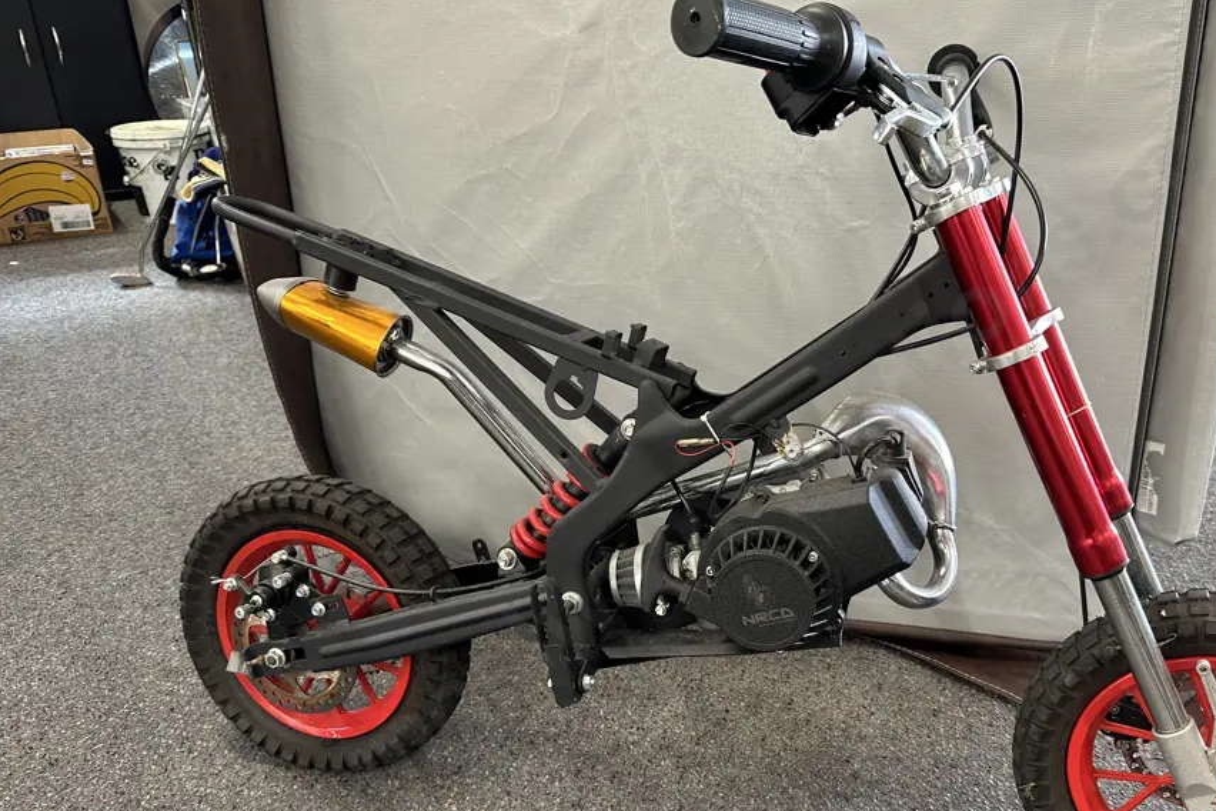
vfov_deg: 43.3
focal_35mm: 30
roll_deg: +0.2
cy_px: 501
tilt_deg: -27.0
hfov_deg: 61.4
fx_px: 1013
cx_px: 729
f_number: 1.78
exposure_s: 1/50
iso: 160
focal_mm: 6.86
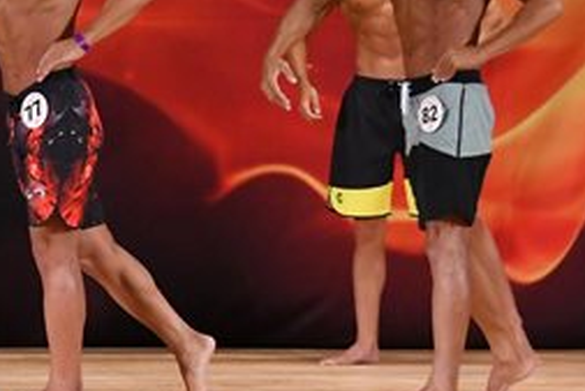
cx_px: -57
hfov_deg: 4.6
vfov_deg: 3.1
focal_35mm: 450
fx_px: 7316
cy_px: 95
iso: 3200
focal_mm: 98
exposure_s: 1/400
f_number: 5.6
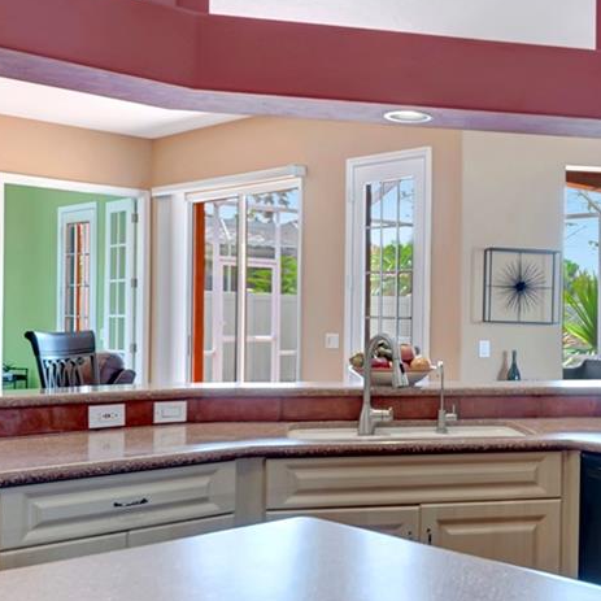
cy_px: 324
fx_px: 923
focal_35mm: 47
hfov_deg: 34.0
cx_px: 546
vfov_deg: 36.0
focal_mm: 16
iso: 100
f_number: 9
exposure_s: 1
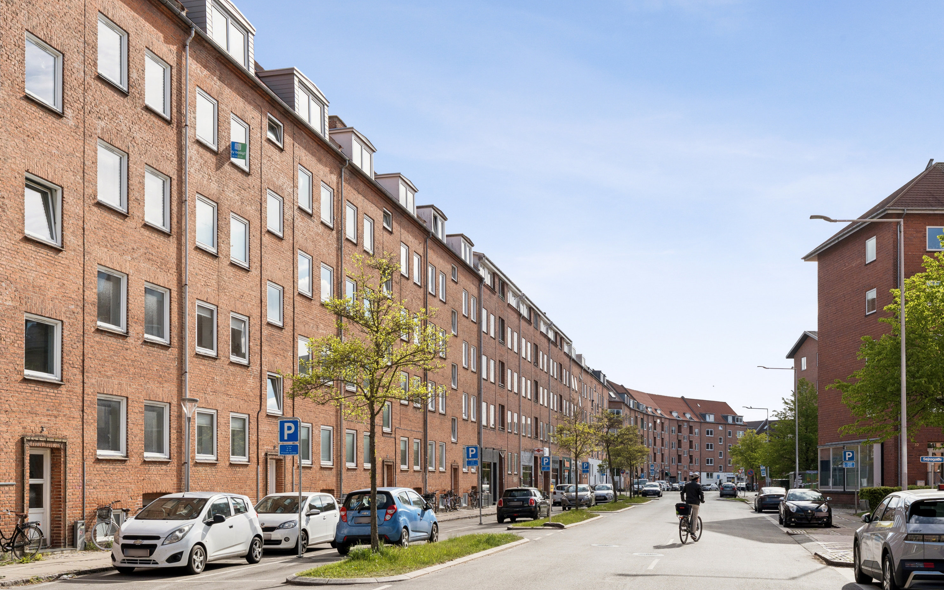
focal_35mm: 36
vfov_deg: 35.3
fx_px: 926
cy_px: 303
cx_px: 469
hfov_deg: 54.0
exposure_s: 1/640
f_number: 10
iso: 400
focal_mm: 35
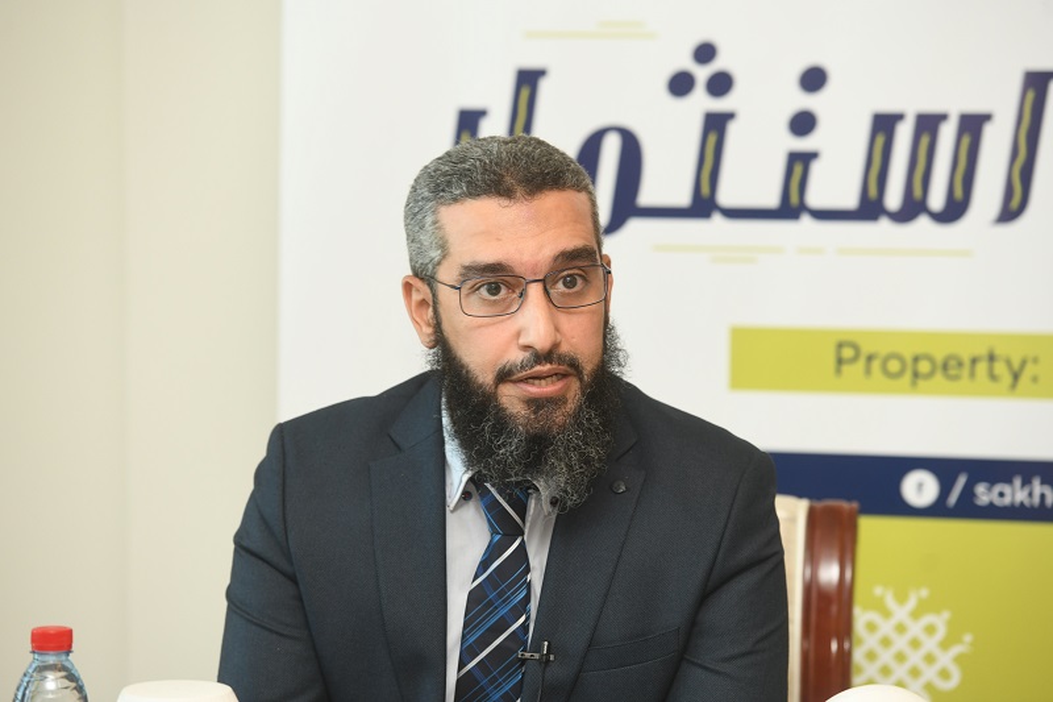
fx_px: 4240
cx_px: 526
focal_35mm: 145
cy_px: 351
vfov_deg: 9.5
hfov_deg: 14.2
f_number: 4
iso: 1000
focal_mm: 145
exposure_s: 1/200
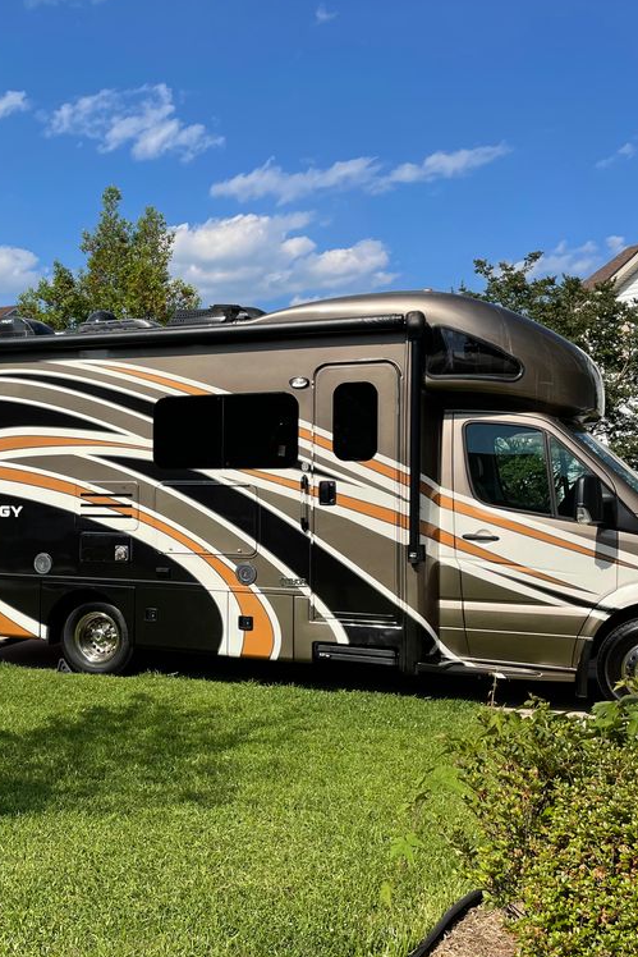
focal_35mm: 37
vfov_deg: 51.9
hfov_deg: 35.0
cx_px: 146
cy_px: 477
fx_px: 983
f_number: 1.6
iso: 32
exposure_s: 1/4000
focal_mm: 4.2
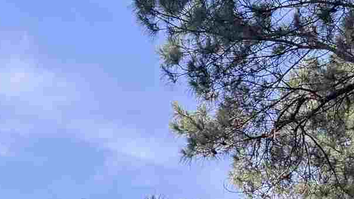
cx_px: 20
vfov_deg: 7.8
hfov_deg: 16.0
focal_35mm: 132
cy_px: 622
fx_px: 1239
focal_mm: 6.76
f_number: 1.78
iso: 100
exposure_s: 1/535
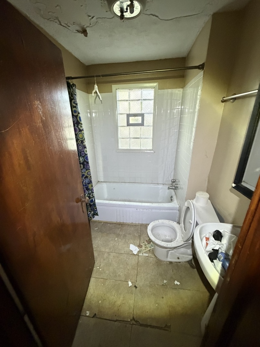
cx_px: 130
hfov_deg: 85.7
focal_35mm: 14
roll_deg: +0.5
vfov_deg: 102.1
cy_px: 174
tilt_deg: -22.3
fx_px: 140
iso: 1000
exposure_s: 1/50
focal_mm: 2.22
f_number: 2.2
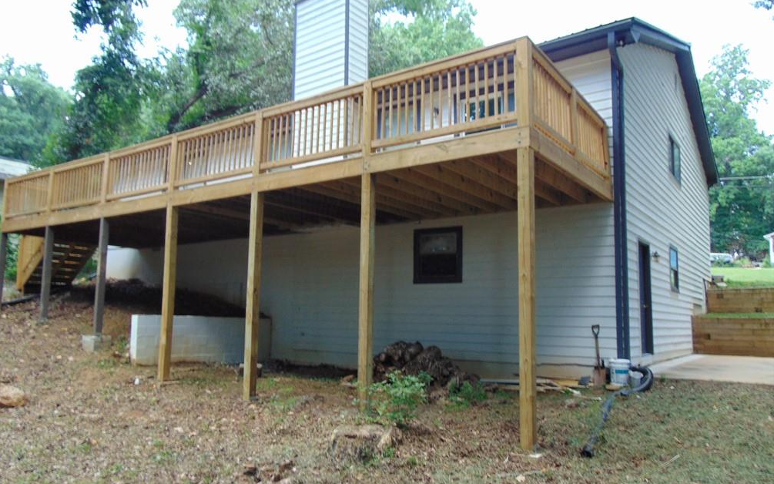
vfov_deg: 46.0
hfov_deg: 68.4
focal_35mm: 27
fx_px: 570
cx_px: 381
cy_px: 264
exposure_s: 1/60
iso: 80
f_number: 3
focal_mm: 4.5
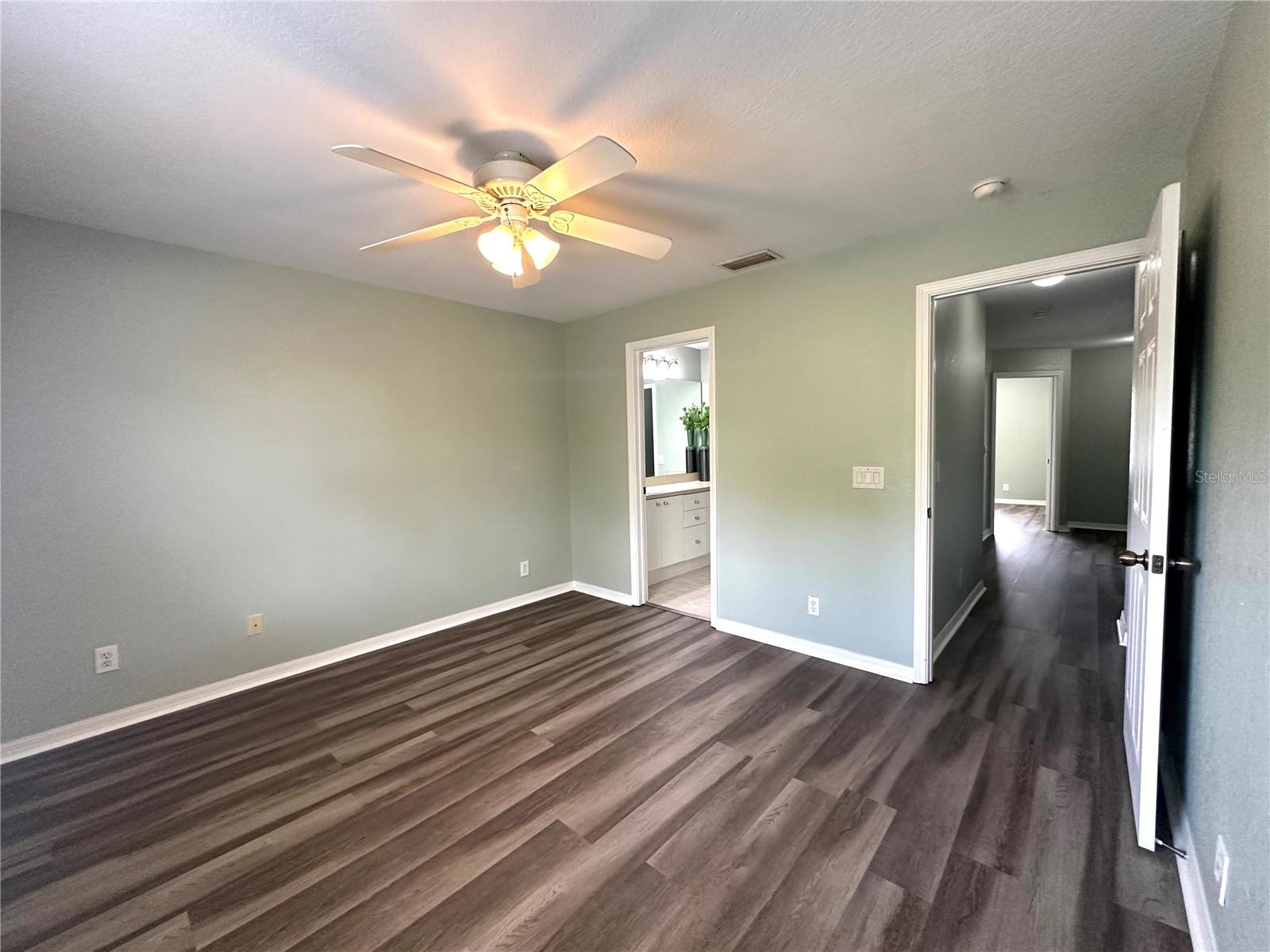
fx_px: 514
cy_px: 476
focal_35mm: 14
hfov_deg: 102.1
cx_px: 635
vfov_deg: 85.7
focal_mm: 2.22
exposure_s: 1/120
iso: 250
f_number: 2.2
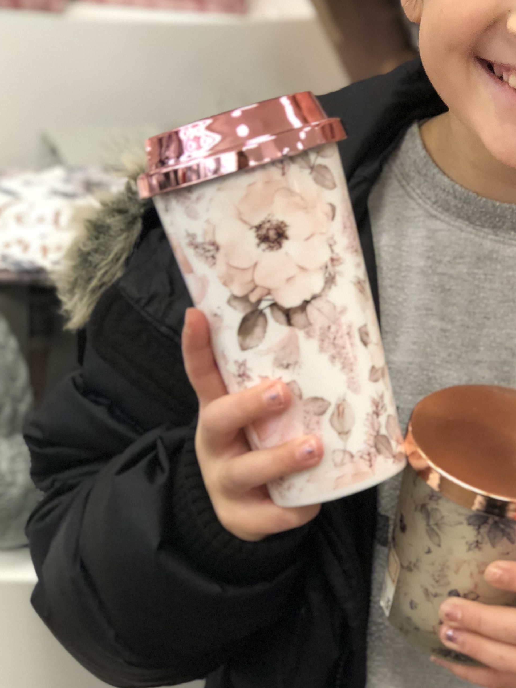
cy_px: 268
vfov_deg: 22.0
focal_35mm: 89
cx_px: 341
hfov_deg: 16.6
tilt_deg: -23.4
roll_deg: -4.9
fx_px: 1769
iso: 200
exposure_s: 1/30
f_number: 2.8
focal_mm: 6.6
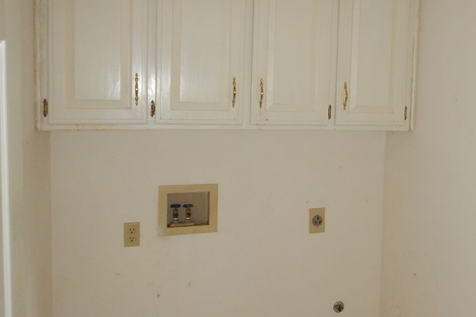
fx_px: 502
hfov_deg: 49.4
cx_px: 336
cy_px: 126
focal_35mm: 38
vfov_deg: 34.9
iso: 200
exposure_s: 1/30
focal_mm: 4.3
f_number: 2.8
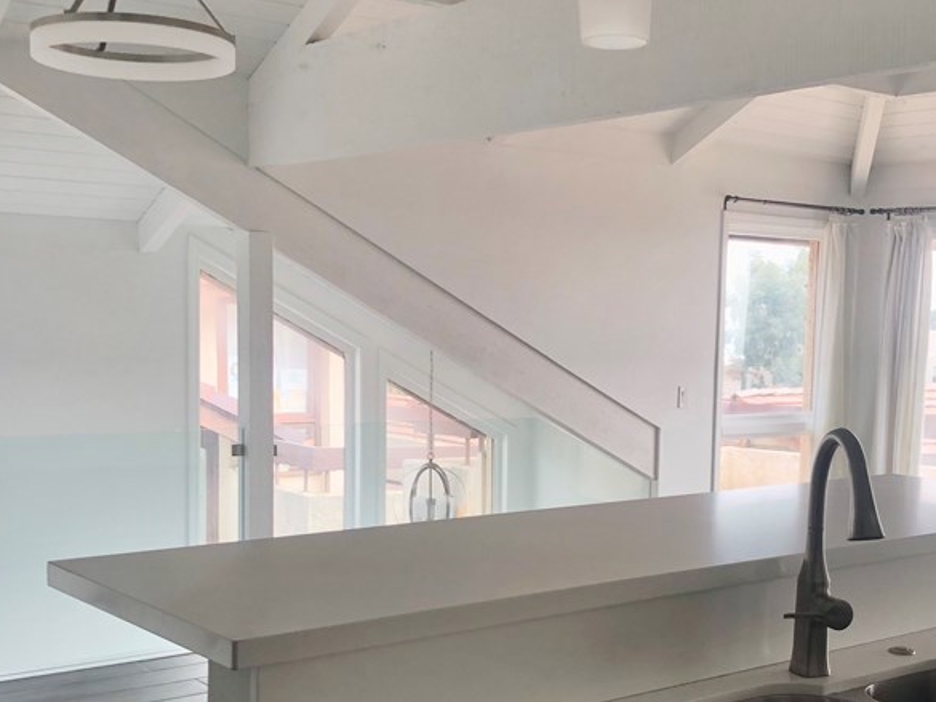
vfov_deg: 29.5
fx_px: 1325
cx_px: 546
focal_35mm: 49
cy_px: 459
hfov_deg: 38.8
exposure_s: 1/120
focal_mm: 4
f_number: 1.8
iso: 40
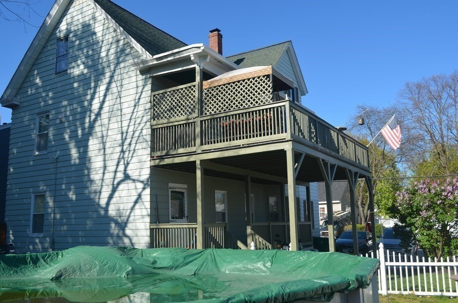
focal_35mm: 33
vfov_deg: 39.8
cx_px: 229
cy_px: 152
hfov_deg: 57.3
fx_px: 419
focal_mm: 22
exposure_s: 1/250
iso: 110
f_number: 8
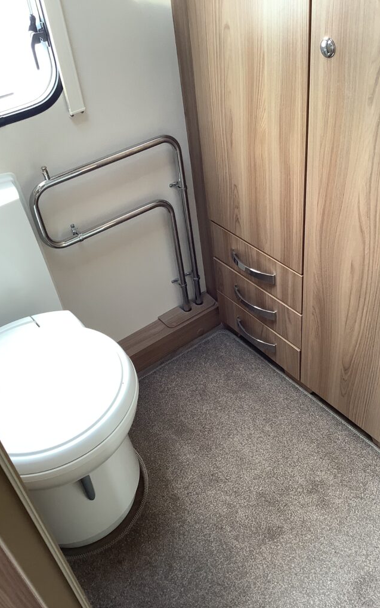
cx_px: 206
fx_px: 547
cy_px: 305
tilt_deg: -42.1
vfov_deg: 58.2
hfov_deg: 38.3
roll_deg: +5.9
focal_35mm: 33
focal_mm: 3.3
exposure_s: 1/50
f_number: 2.4
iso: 64
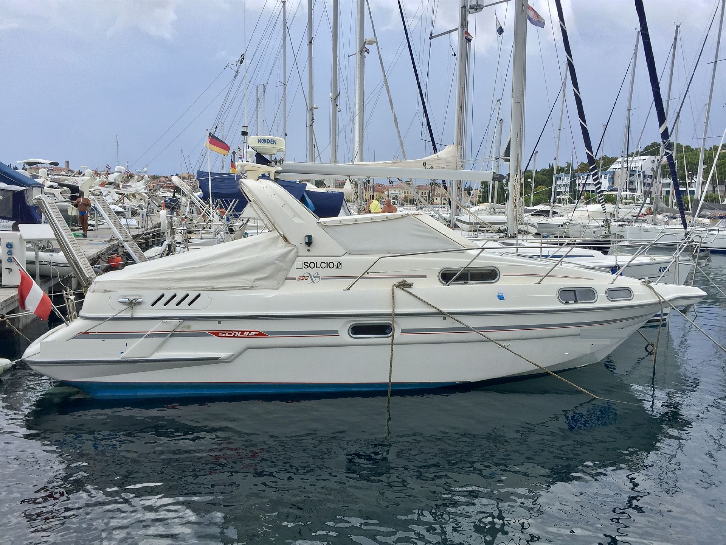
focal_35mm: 29
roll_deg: -3.4
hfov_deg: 61.7
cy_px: 272
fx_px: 608
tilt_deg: -5.6
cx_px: 363
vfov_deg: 48.2
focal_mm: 4.15
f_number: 2.2
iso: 32
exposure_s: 1/942
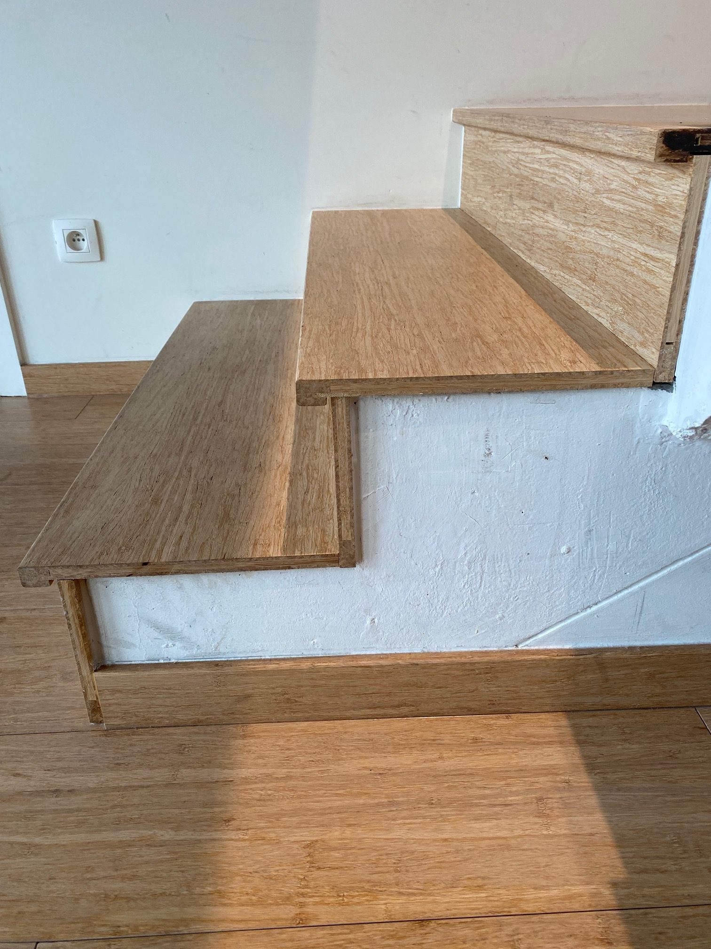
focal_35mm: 26
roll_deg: +2.6
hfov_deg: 53.1
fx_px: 712
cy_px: 474
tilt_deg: -26.7
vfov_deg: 67.3
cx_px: 356
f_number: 1.8
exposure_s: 1/121
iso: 100
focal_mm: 4.25
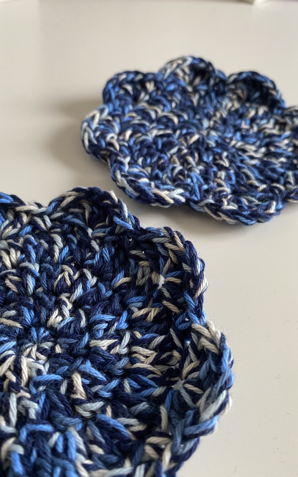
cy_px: 238
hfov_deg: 46.0
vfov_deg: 68.4
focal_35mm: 27
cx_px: 143
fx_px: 351
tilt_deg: -48.0
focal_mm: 4.25
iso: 160
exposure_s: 1/60
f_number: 1.8
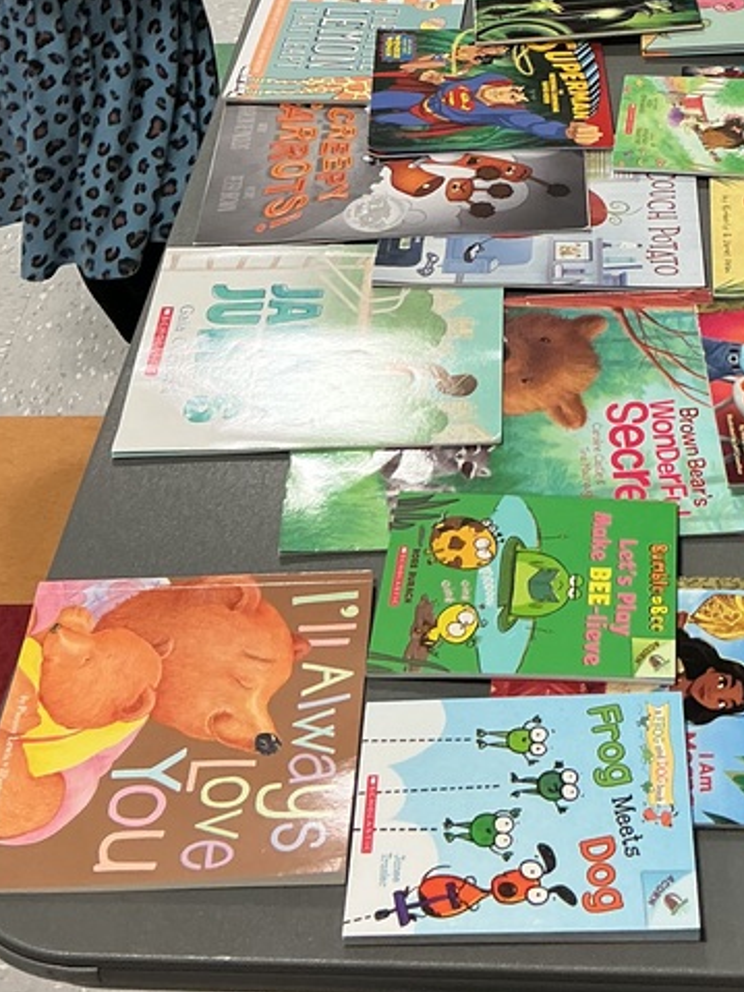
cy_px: 193
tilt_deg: -35.9
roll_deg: +1.2
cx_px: 541
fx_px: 1778
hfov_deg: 23.4
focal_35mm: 62
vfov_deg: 30.4
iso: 80
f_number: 1.8
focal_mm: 3
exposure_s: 1/60
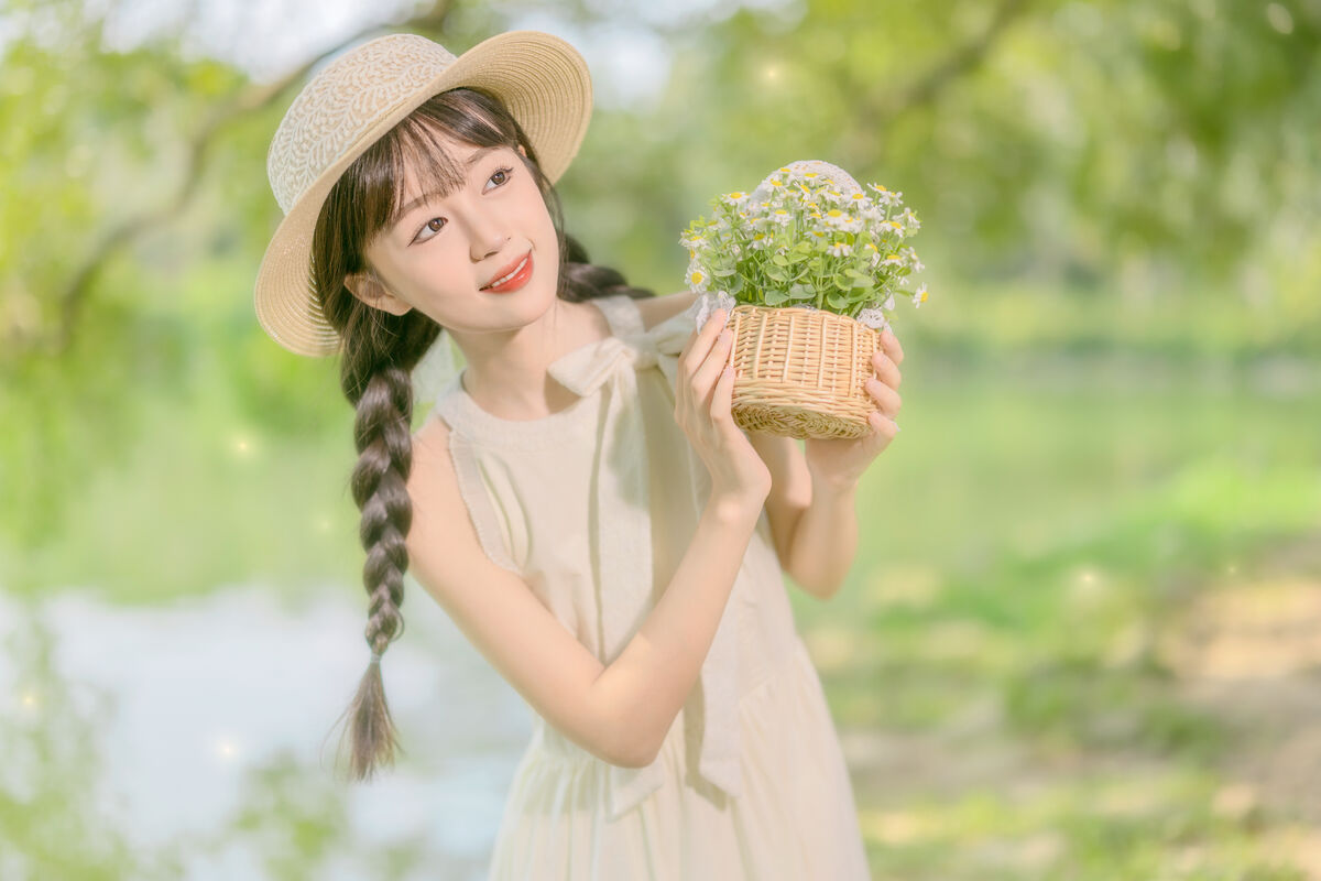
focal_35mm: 49
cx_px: 660
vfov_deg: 27.5
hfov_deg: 40.3
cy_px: 440
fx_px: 1798
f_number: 1.2
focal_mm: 50
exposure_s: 1/3200
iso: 100
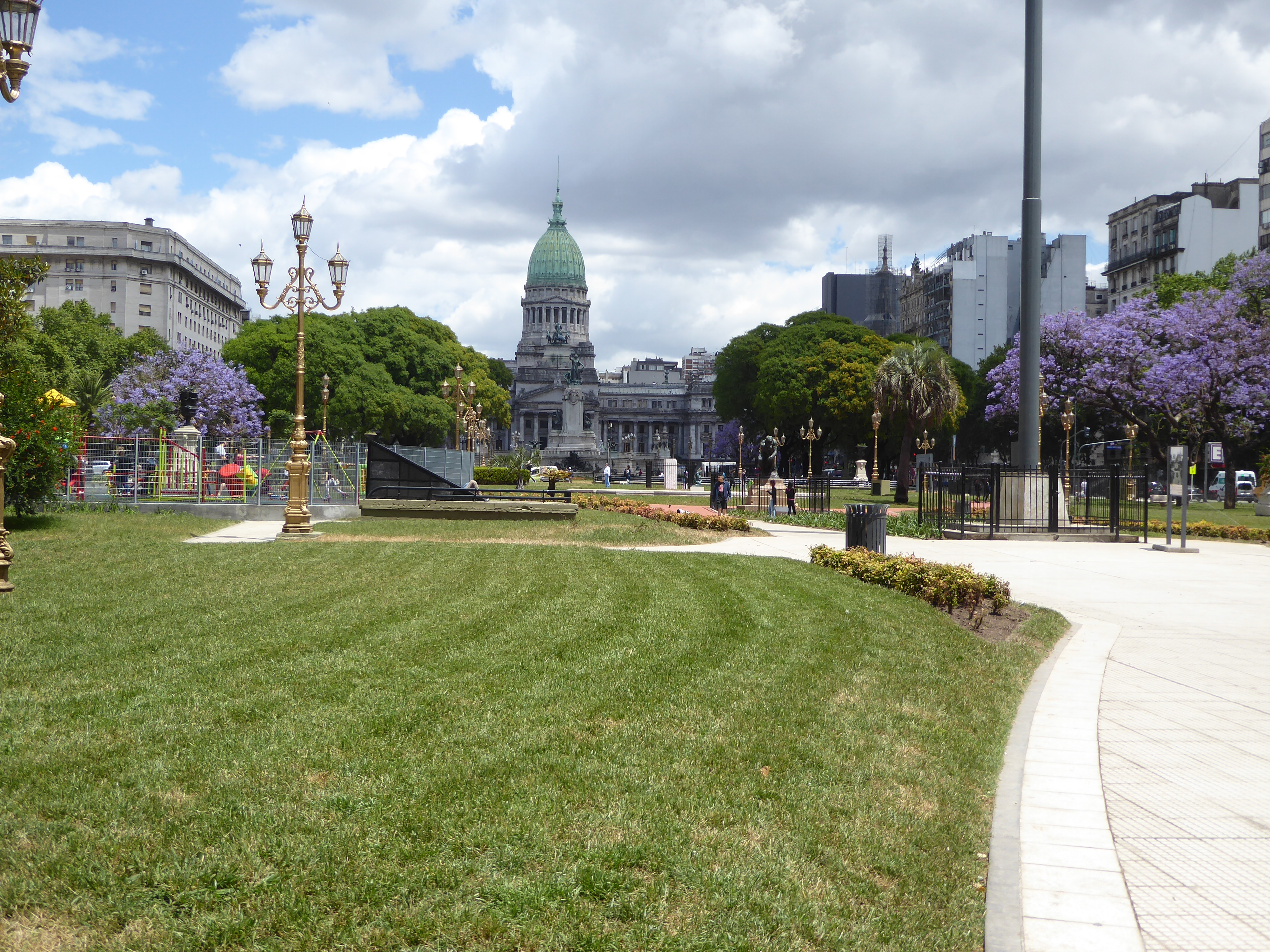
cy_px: 476
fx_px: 1688
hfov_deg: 41.2
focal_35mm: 46
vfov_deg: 31.5
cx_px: 635
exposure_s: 1/640
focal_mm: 7.8
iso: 80
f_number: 3.9
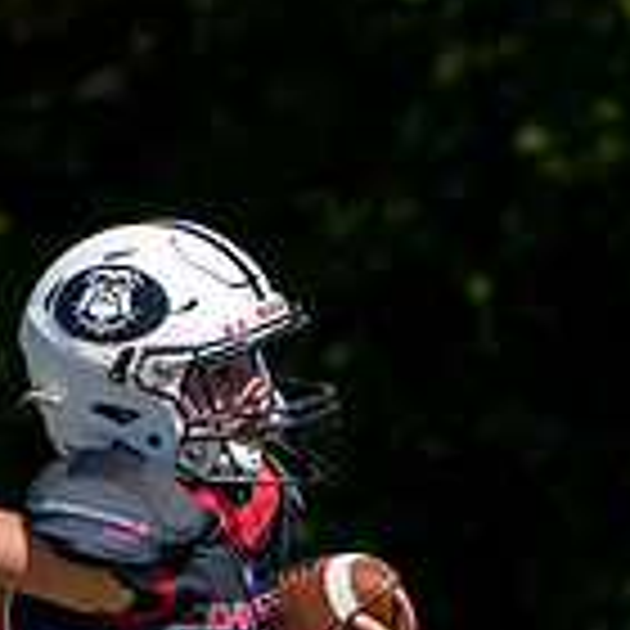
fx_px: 52485
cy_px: 839
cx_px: 175
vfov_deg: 0.7
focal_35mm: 2549
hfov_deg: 0.7
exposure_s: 1/1250
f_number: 5.6
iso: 160
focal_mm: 400
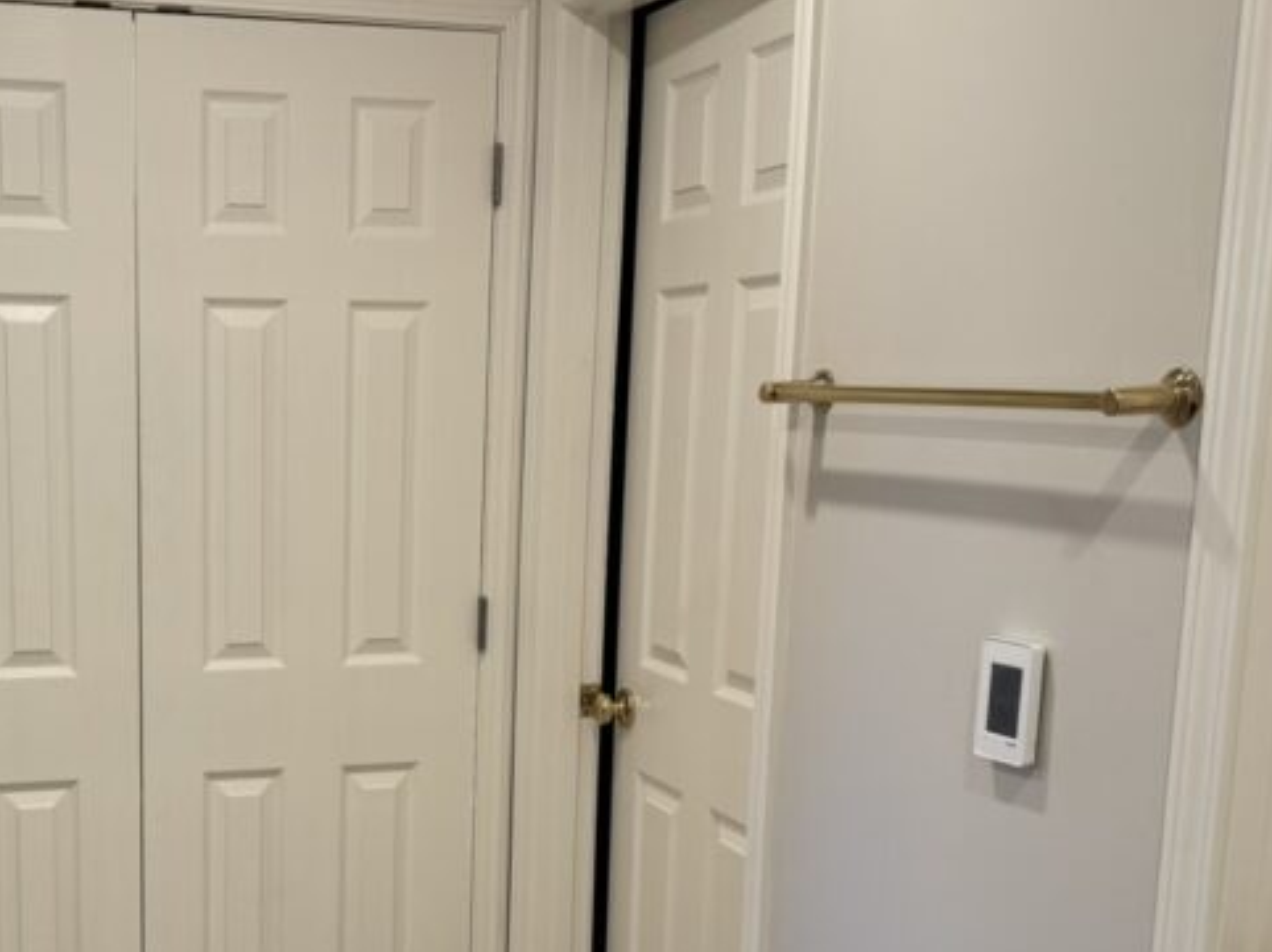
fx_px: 1873
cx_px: 267
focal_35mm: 51
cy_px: 754
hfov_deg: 36.3
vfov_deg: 28.0
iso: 160
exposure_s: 1/120
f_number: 1.78
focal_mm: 6.76
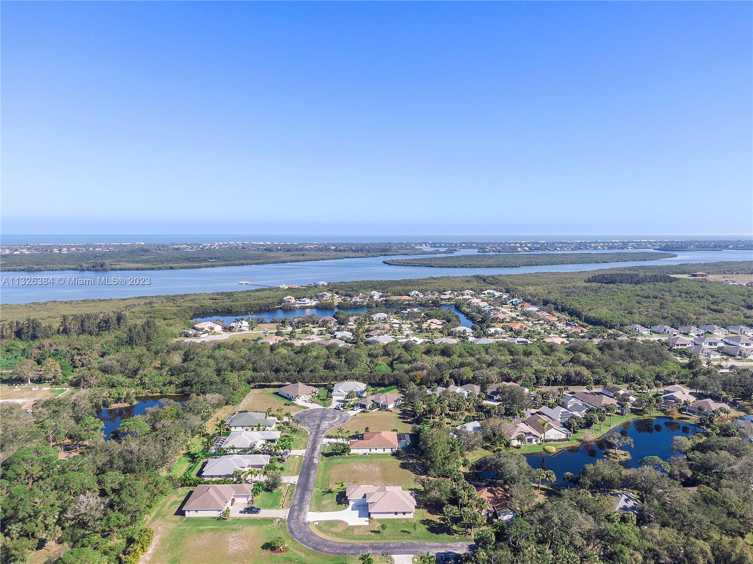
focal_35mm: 24
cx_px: 376
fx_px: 522
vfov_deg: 56.8
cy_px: 282
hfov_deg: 71.6
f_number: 2.8
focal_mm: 4.39
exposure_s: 1/1000
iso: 100
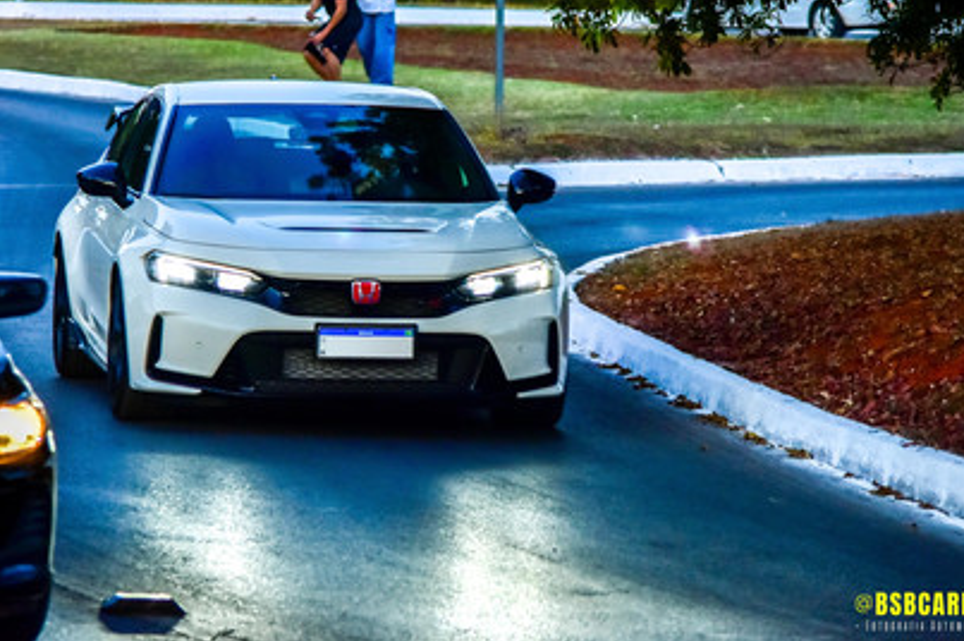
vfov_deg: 4.8
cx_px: 423
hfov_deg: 7.1
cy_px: 255
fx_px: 7722
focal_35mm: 289
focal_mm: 155
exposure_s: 1/200
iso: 800
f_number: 5.6
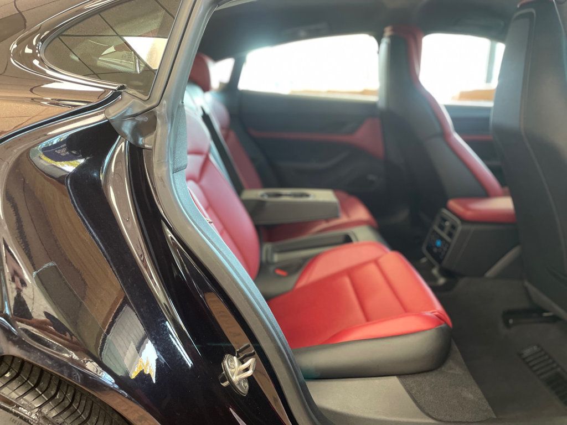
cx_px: 284
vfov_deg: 53.1
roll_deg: +0.0
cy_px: 212
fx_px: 426
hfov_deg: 67.3
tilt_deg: -16.0
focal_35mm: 26
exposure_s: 1/60
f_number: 1.6
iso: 250
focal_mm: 4.2
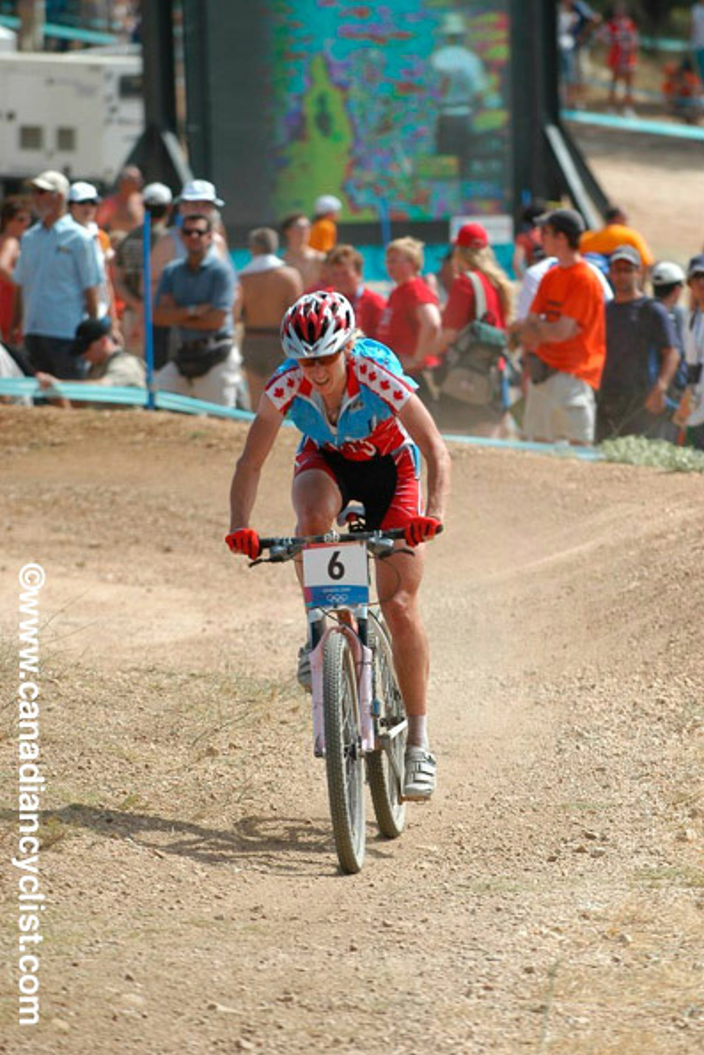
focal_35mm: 287
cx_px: 352
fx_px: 8413
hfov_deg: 4.8
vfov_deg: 7.2
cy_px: 530
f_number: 3.5
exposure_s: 1/1600
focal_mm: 190
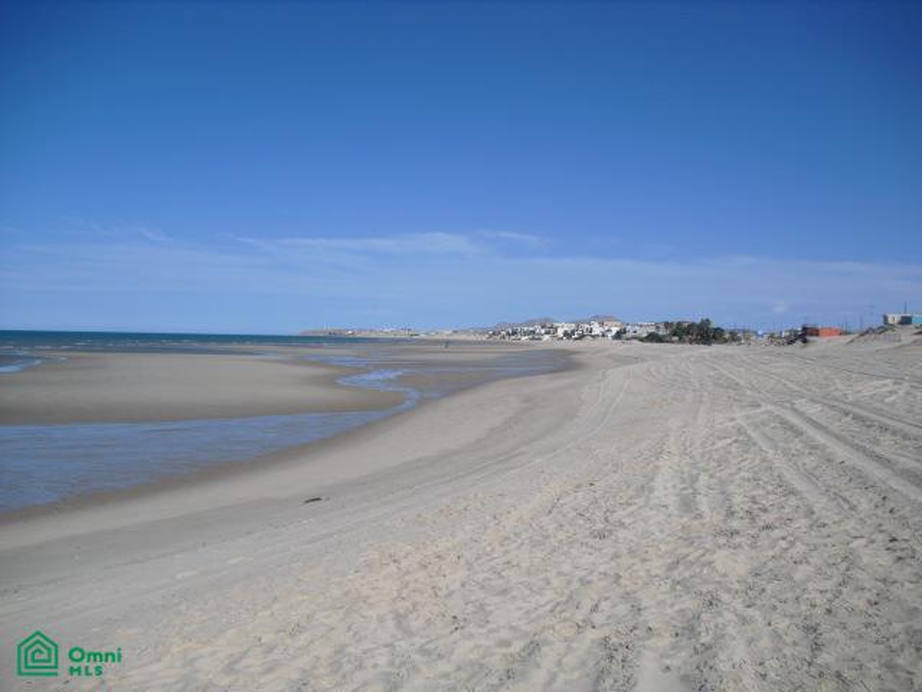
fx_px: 959
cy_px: 346
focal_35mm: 36
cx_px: 461
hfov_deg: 51.4
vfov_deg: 39.7
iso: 64
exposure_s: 1/320
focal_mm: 6.3
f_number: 7.8
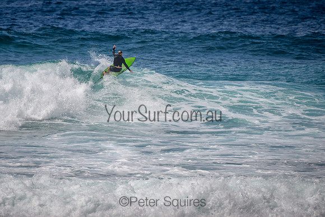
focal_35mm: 549
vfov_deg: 2.5
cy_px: 80
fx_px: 4960
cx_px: 136
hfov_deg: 3.8
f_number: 5.6
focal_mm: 400
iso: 160
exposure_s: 1/2000
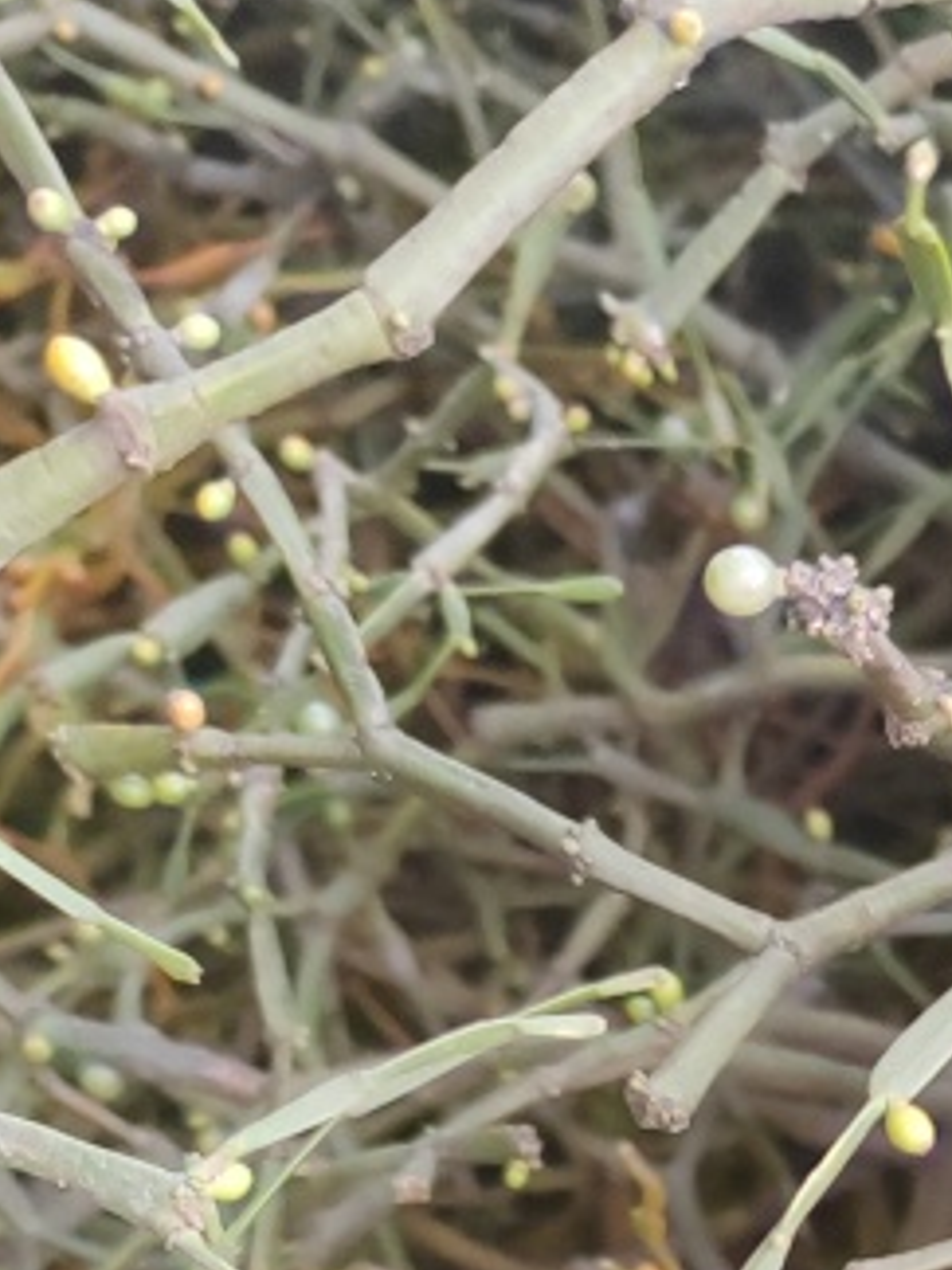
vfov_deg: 20.2
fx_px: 3264
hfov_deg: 15.2
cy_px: 1633
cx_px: 1500
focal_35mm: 89
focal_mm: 5.52
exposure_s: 1/100
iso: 1250
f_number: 1.9
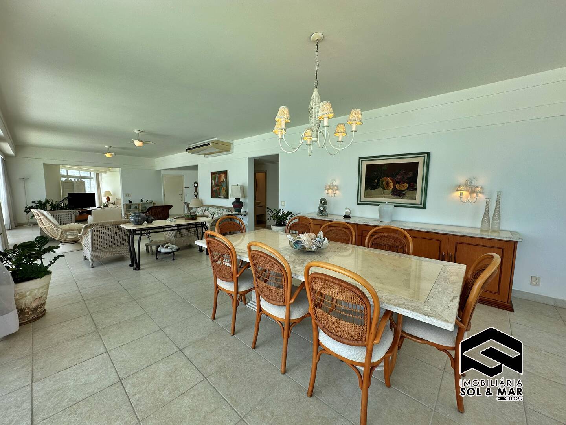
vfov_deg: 85.7
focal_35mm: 14
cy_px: 212
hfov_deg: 102.1
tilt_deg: -5.1
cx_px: 283
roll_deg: -0.5
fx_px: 229
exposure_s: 1/320
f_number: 2.2
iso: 40
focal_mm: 2.22
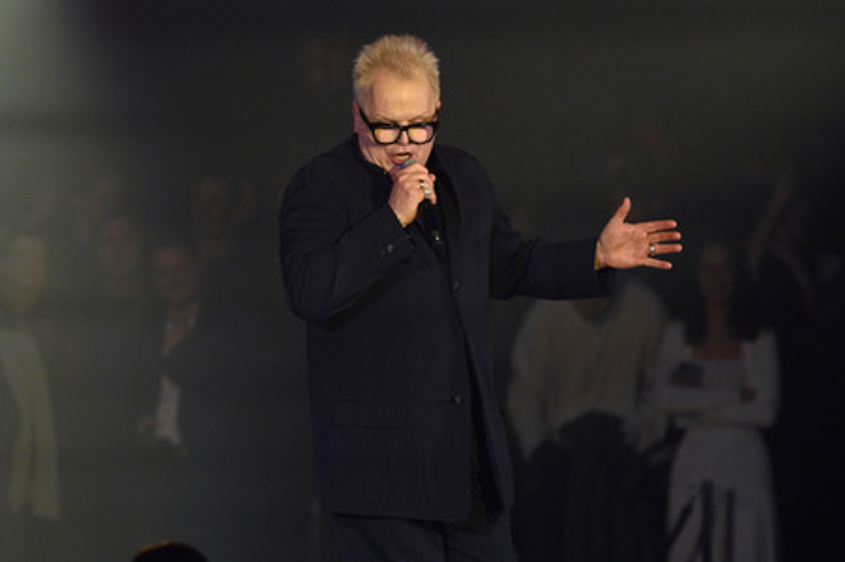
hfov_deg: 7.4
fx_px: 6567
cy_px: 281
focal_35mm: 280
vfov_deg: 4.9
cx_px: 422
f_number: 5.6
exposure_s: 1/640
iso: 6400
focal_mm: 280
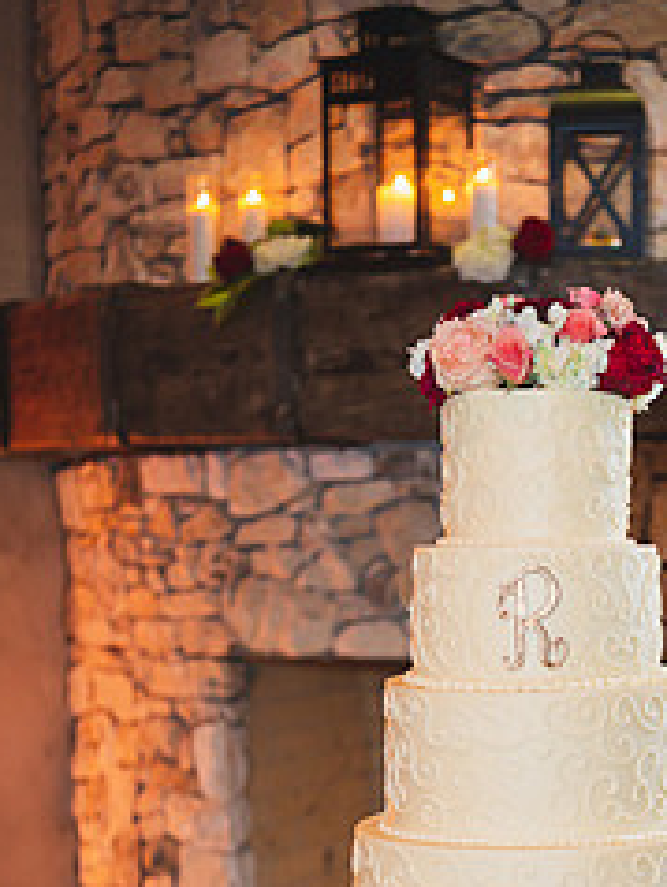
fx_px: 2231
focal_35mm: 87
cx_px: 509
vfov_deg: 21.9
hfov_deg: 16.9
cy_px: 820
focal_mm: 48
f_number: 2.8
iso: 3200
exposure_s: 1/80
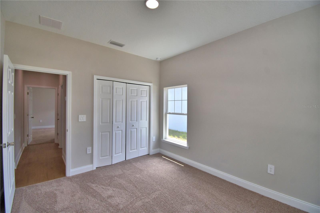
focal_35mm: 15
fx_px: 133
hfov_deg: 100.4
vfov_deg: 77.3
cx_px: 160
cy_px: 106
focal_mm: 10
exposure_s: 1/320
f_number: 4.5
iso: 200
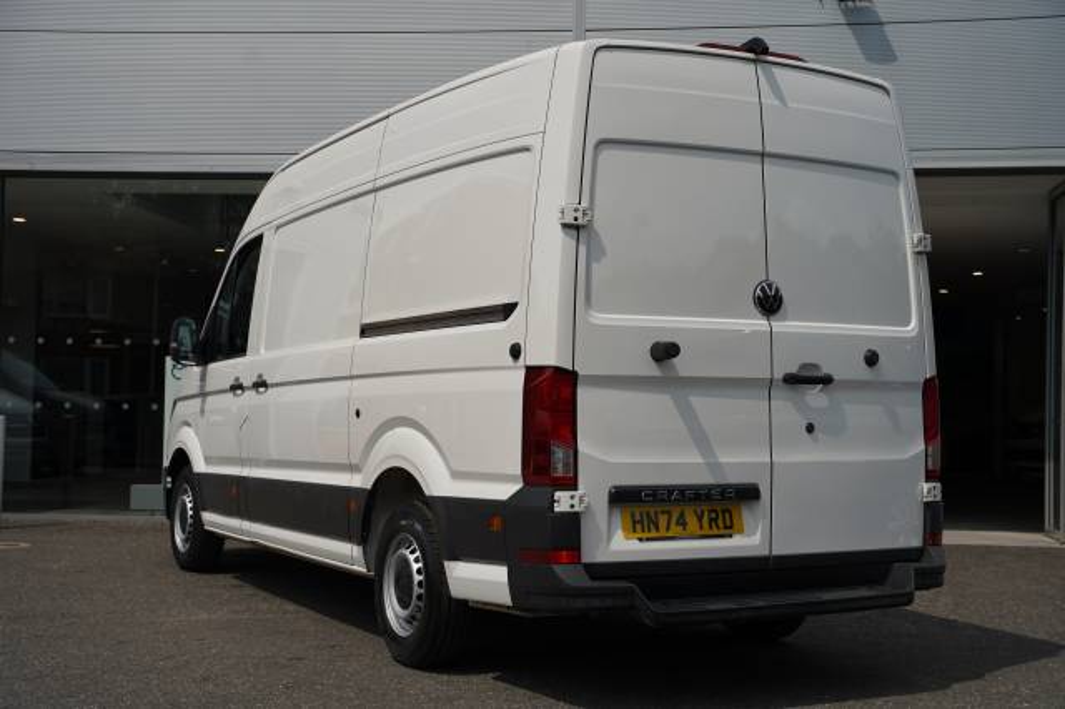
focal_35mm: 47
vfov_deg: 28.5
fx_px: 1396
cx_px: 532
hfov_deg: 41.8
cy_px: 354
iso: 100
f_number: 4.5
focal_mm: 47.2
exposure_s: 1/800
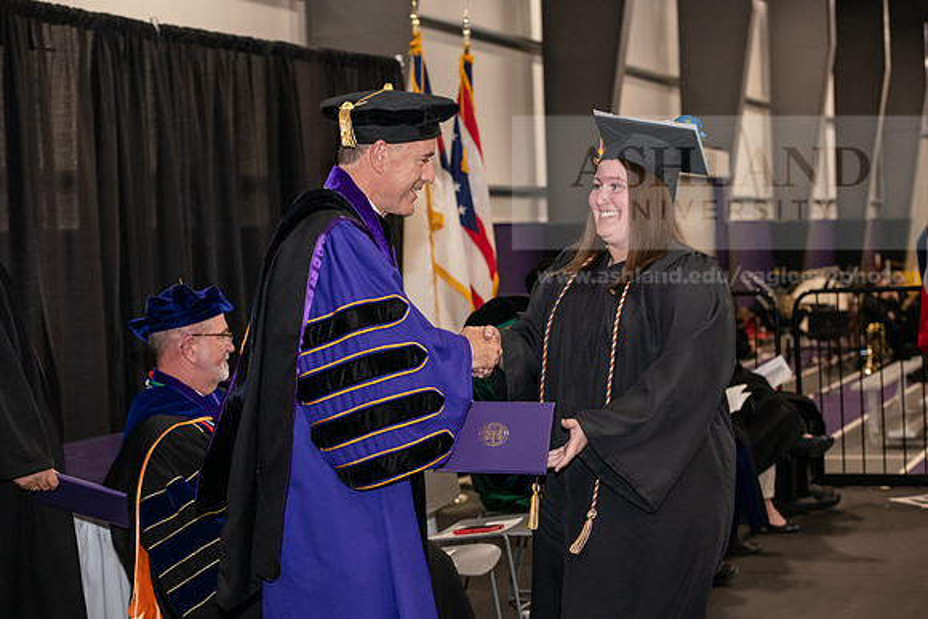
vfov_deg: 19.5
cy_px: 310
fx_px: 1805
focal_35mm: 70
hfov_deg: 28.8
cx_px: 464
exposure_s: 1/200
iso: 2500
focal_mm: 70
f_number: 5
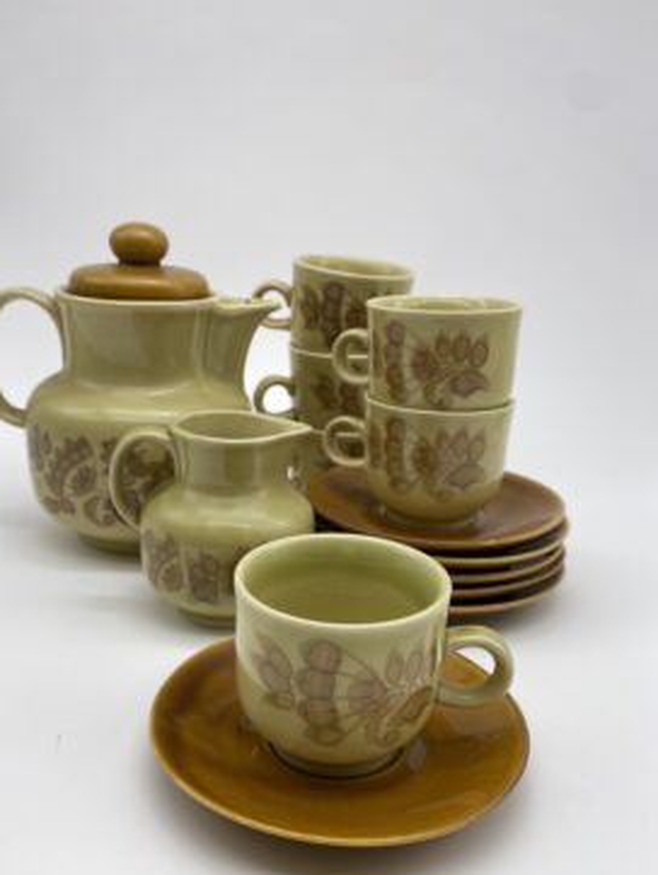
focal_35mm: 31
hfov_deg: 45.5
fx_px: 785
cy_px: 503
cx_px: 314
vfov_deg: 58.1
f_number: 1.8
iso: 32
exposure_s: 1/319
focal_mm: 4.25
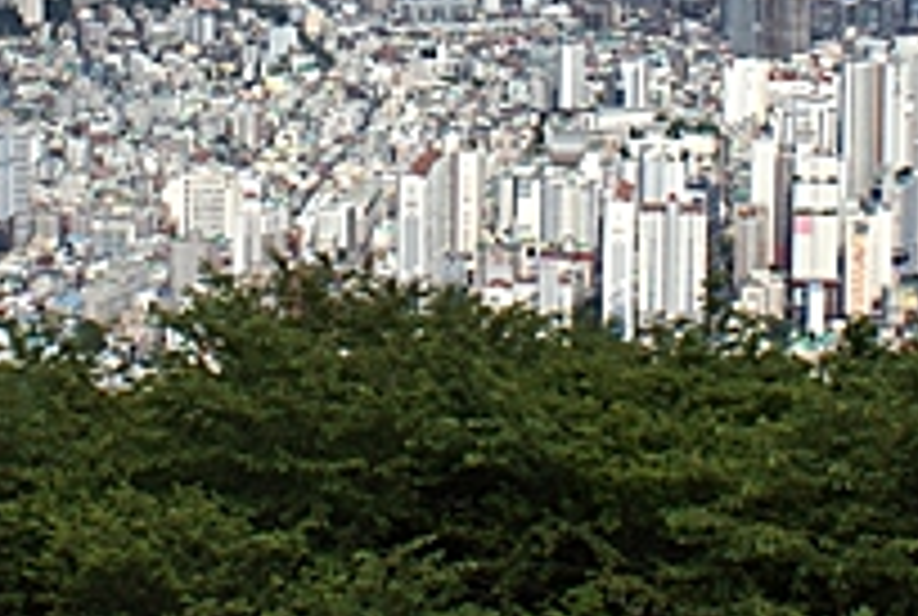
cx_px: 333
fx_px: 3041
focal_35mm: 119
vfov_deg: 11.2
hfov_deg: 17.1
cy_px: -247
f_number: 10
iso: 100
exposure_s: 1/250
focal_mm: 18
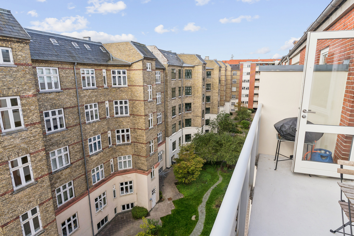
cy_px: 118
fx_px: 180
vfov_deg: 66.5
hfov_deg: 89.1
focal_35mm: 18
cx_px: 177
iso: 400
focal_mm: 12.2
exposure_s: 1/320
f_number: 7.1
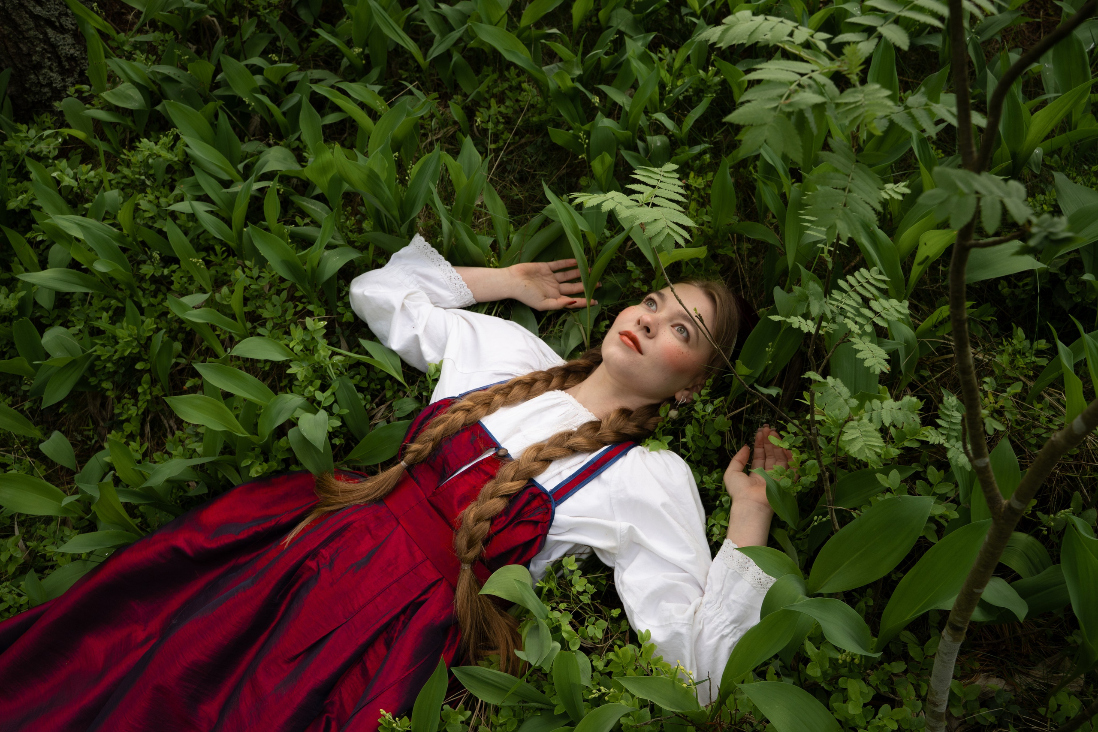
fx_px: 854
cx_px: 549
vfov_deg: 46.4
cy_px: 366
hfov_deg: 65.5
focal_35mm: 28
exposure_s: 1/200
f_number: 8
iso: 320
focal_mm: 28
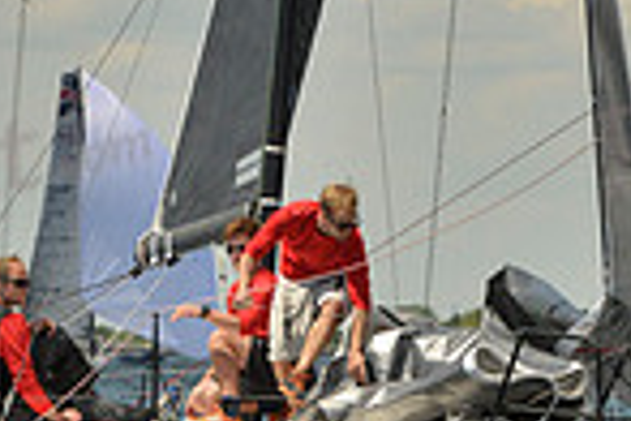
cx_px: 378
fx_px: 9359
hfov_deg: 3.9
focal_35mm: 534
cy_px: 367
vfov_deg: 2.6
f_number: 9
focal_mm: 135
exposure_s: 1/1600
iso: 280
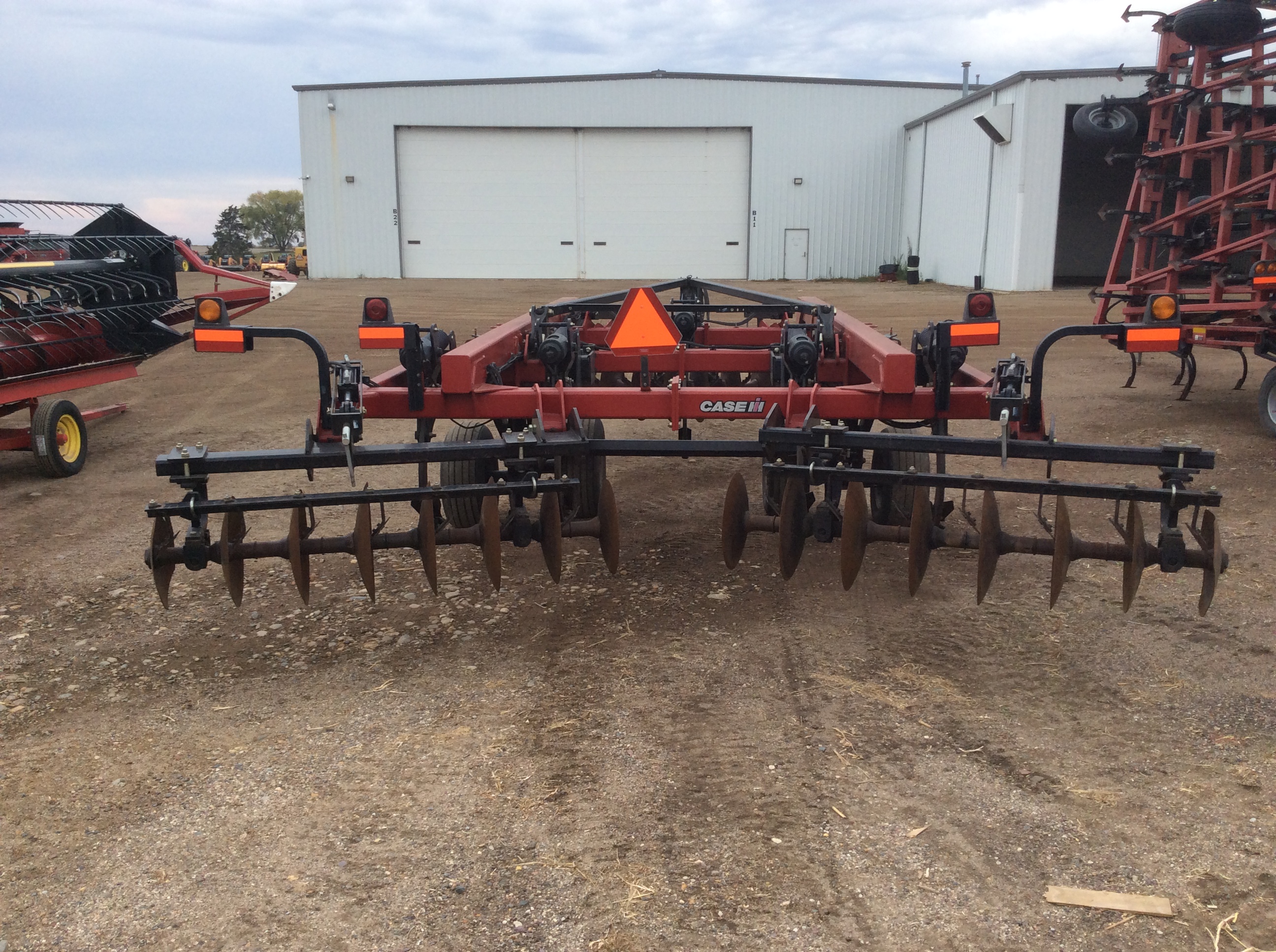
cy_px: 476
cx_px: 638
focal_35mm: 32
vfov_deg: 44.1
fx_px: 1178
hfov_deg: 56.9
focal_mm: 3.3
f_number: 2.4
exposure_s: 1/379
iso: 32
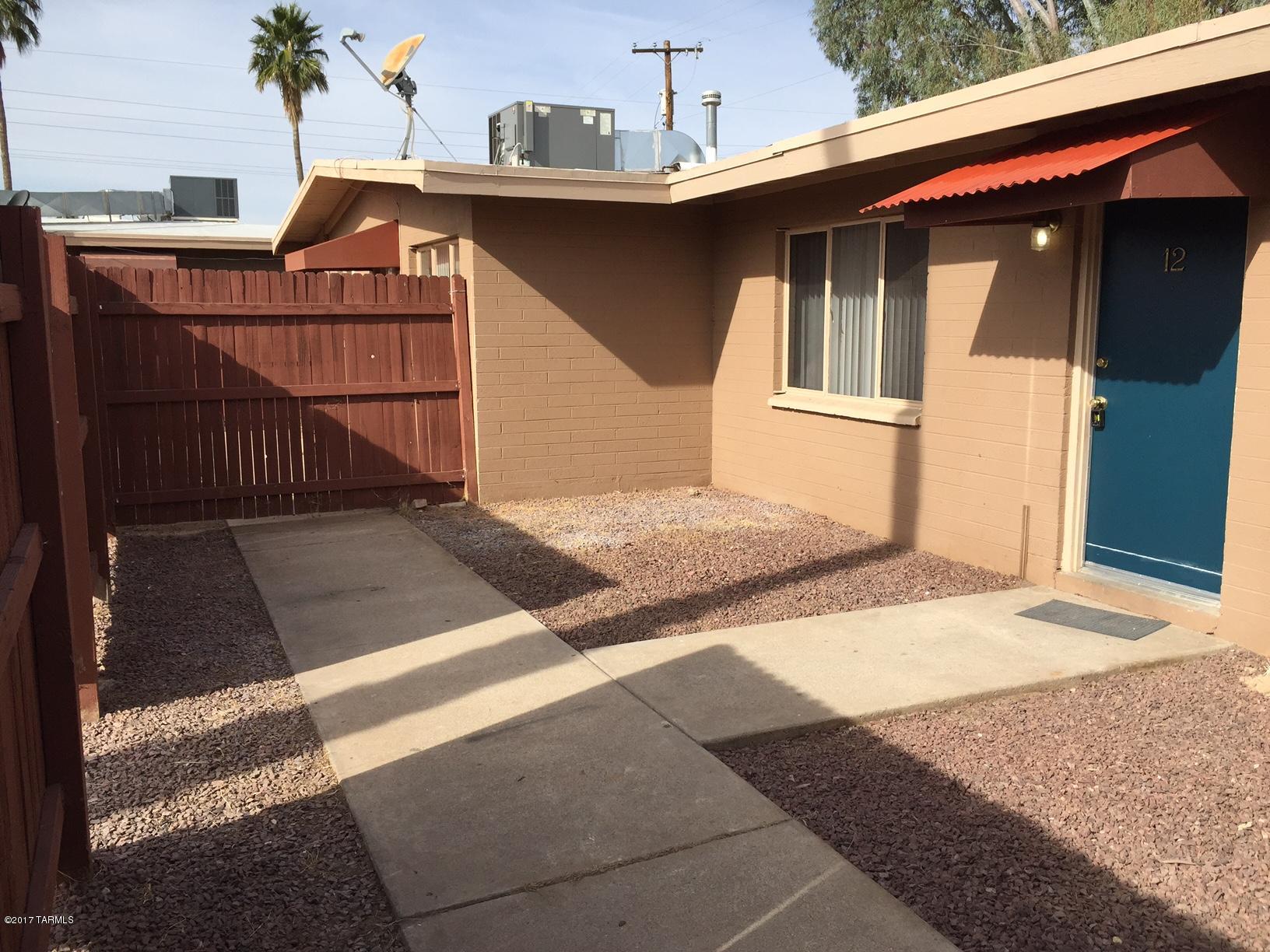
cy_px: 476
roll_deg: -0.5
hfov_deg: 61.7
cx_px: 635
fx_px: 1064
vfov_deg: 48.2
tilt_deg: -8.9
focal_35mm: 29
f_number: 2.2
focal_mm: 4.15
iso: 32
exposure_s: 1/2083
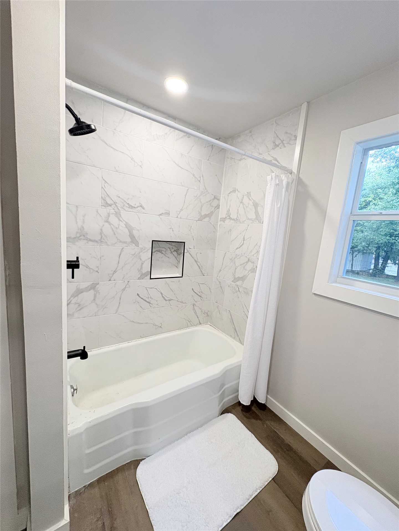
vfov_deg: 102.1
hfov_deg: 85.7
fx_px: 215
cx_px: 200
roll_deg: -4.2
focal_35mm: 14
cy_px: 266
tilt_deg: -6.9
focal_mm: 2.22
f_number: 2.2
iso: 160
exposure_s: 1/120
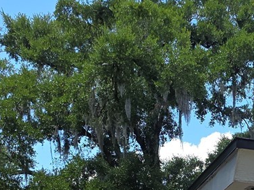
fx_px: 726
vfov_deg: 13.0
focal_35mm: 99
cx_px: 282
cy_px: 376
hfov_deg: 19.0
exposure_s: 1/316
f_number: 1.7
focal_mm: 6.3
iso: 12
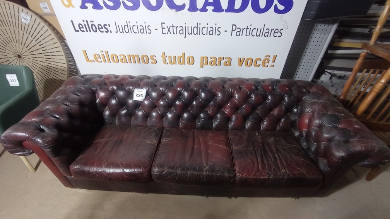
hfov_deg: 62.6
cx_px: 193
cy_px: 132
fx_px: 321
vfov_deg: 37.6
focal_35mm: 31
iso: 210
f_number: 2.2
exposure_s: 1/30
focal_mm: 1.65
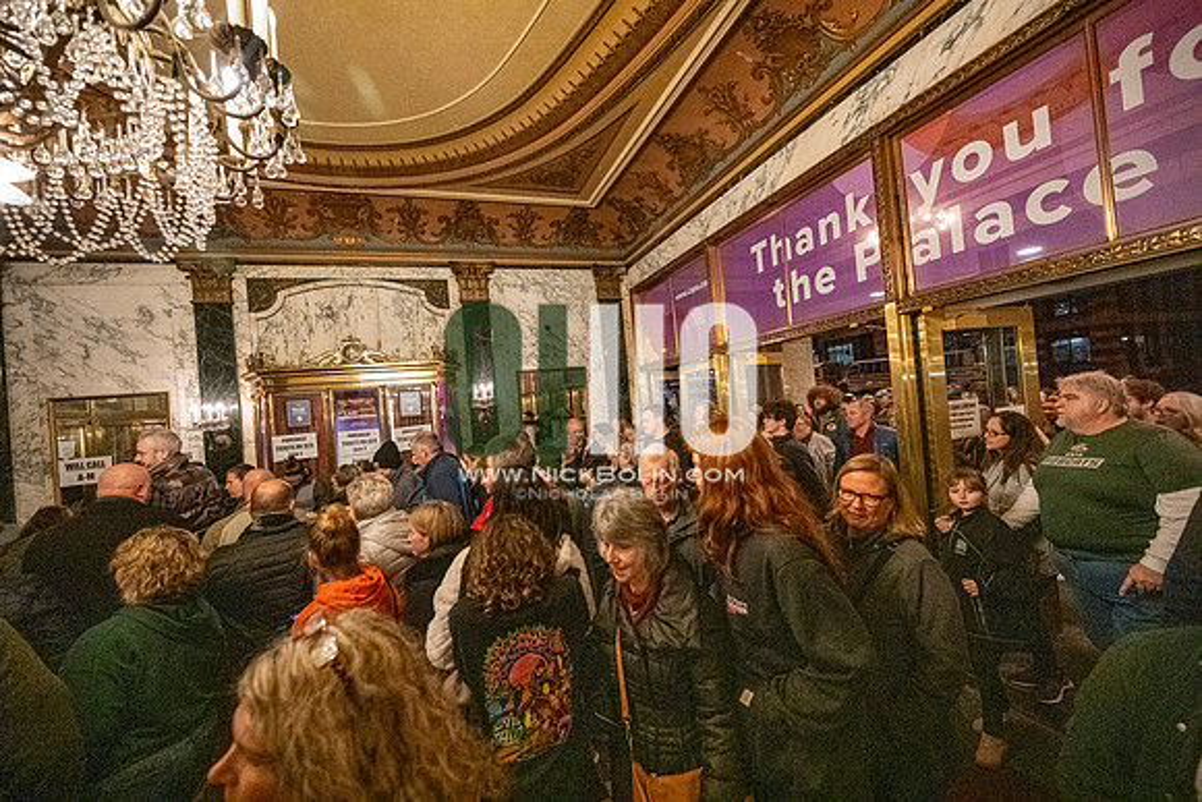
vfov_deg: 81.2
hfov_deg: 104.2
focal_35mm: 14
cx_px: 601
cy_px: 401
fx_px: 468
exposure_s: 1/400
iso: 16000
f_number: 4
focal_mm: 14
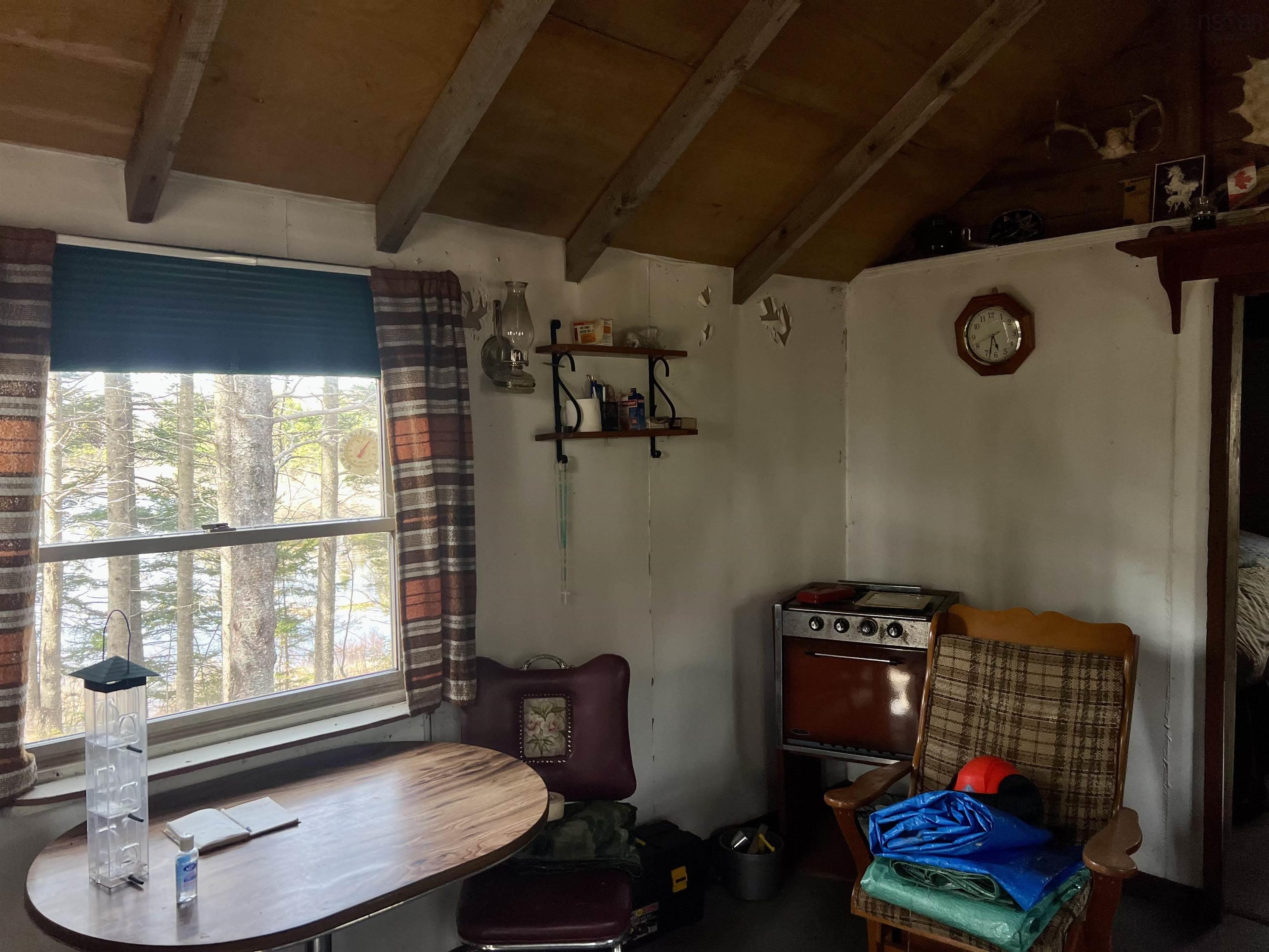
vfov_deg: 53.1
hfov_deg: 67.3
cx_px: 634
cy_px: 476
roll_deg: +1.1
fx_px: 953
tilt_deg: -4.0
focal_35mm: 26
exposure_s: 1/121
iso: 100
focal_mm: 5.7
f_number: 1.5
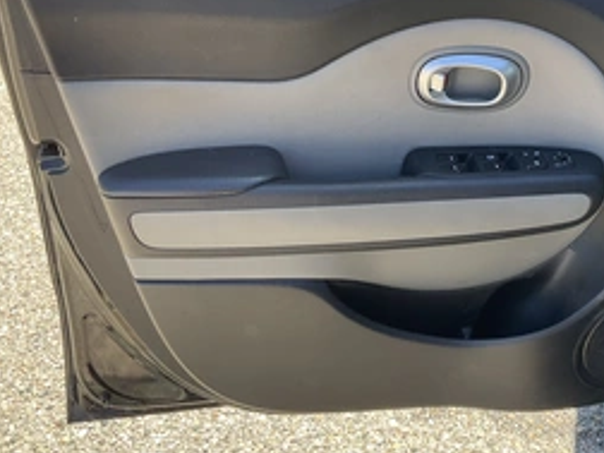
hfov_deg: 40.4
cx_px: 429
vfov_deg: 31.5
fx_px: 803
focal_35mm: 46
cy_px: 189
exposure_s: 1/205
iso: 20
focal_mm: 3
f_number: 1.8
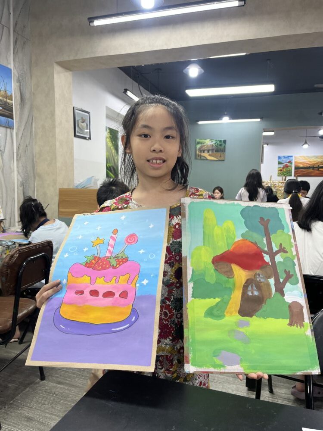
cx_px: 162
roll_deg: -0.3
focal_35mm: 26
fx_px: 323
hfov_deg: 53.1
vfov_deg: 67.3
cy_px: 216
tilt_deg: -4.6
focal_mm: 5.1
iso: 80
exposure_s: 1/100
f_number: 1.6
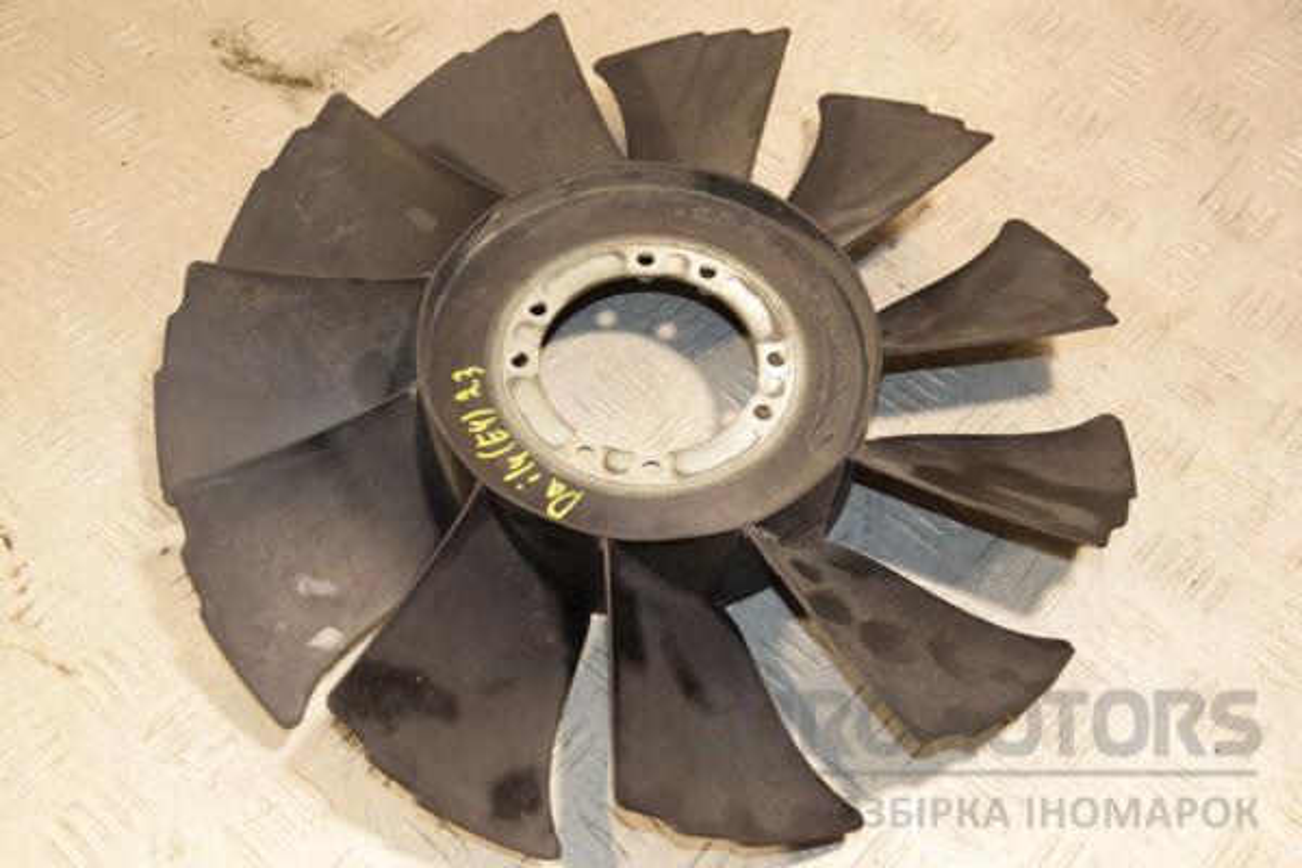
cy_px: 434
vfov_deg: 28.1
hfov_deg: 41.1
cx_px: 651
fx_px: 1736
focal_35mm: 48
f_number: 5
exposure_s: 1/125
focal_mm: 32
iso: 800
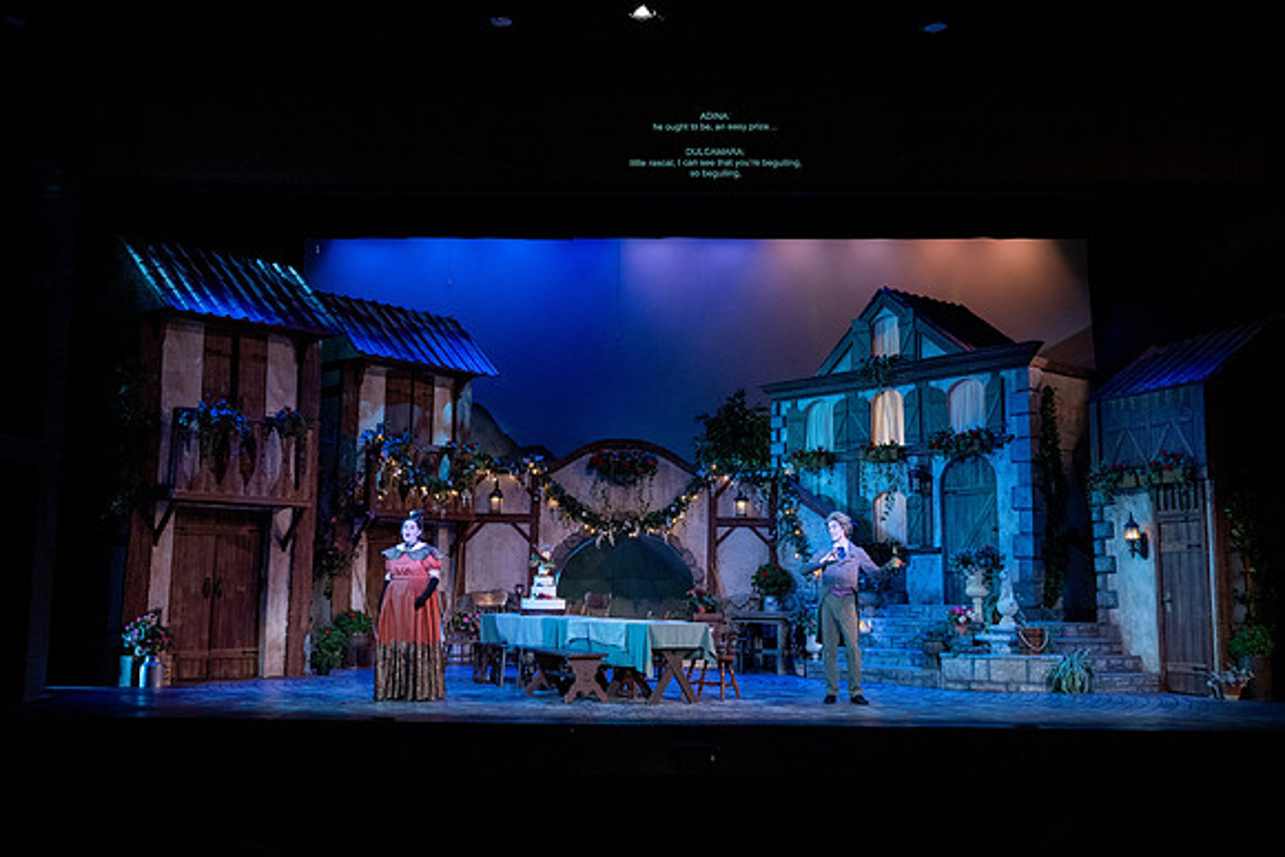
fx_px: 1250
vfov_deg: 37.9
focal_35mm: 35
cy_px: 428
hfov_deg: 54.4
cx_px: 642
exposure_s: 1/160
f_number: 6.3
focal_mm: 35
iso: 1600
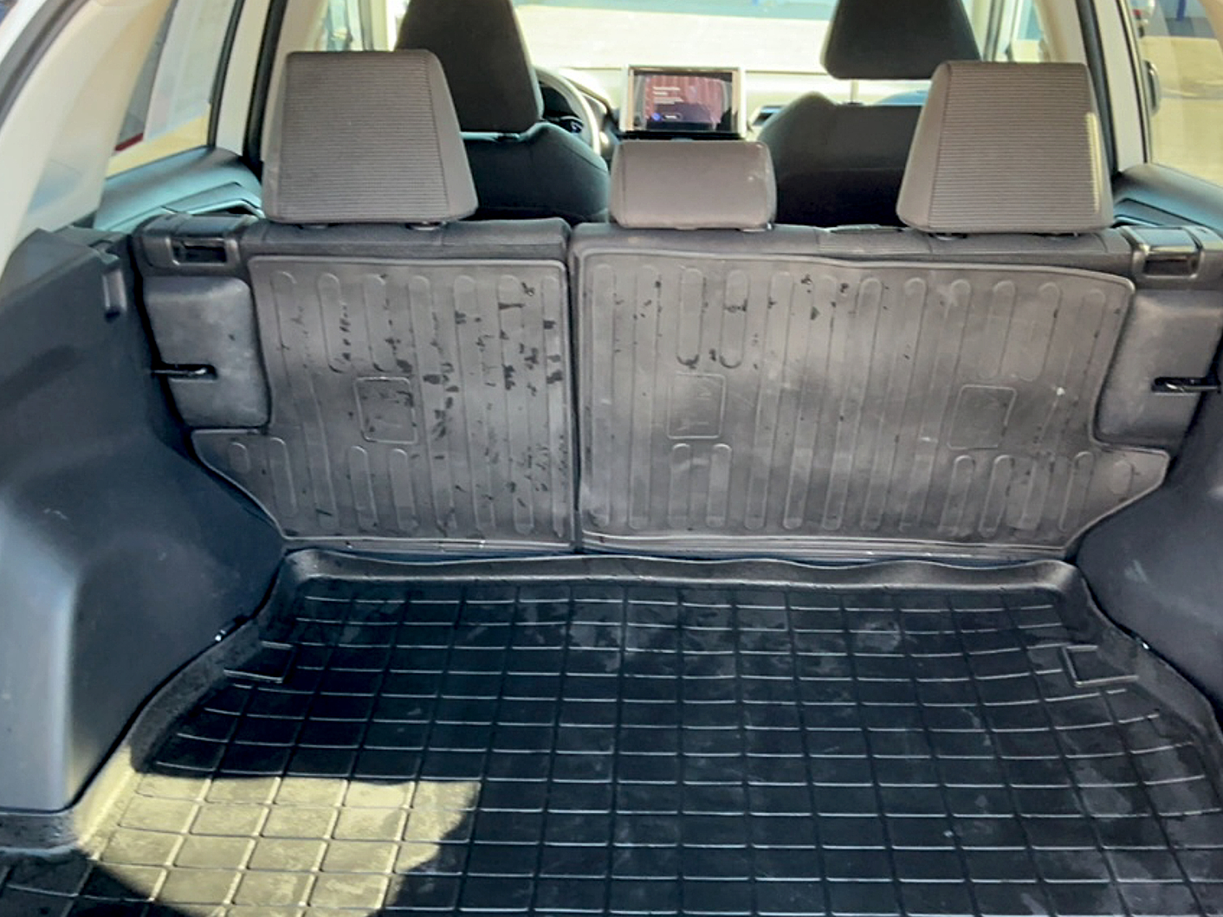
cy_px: 502
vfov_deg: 41.7
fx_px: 1201
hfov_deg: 53.9
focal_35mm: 34
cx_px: 674
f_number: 1.8
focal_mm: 3
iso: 80
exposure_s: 1/60
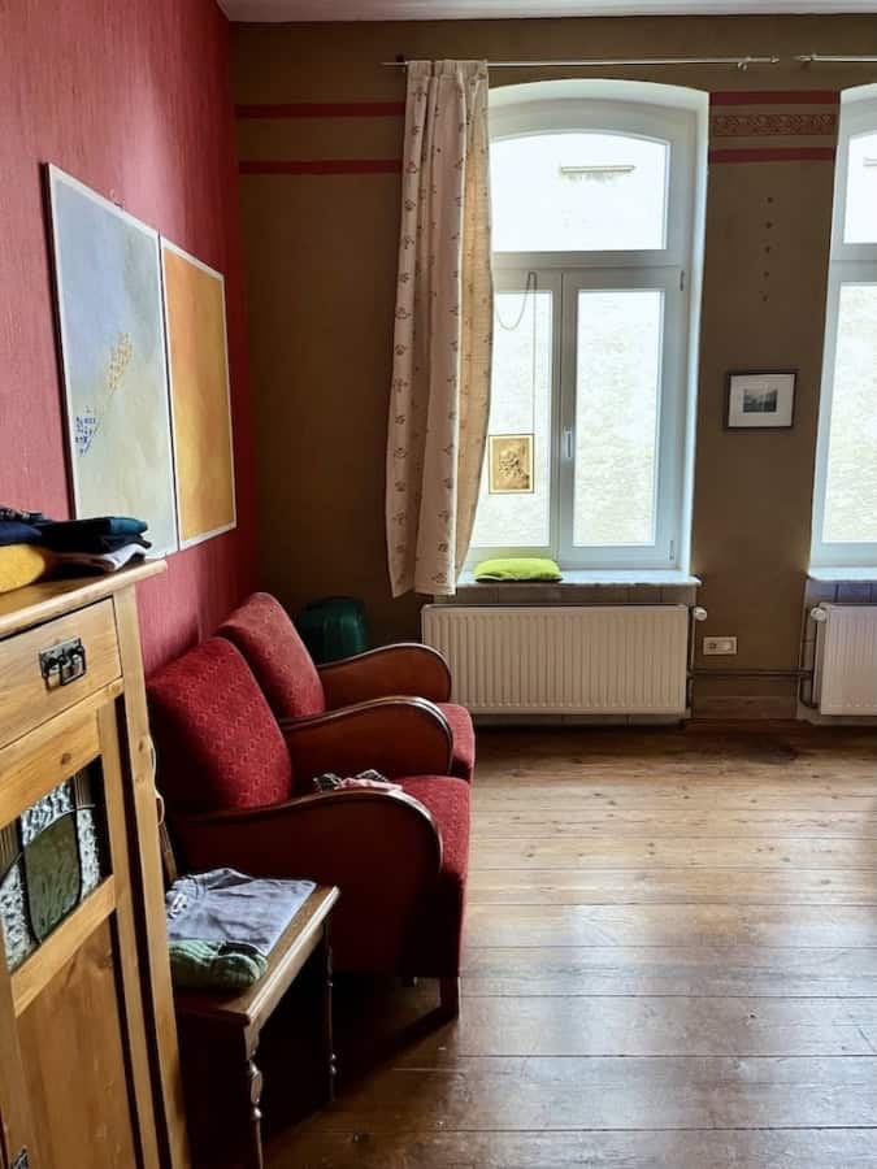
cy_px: 584
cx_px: 438
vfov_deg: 67.3
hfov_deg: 53.1
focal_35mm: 26
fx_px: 878
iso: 320
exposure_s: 1/60
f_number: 1.6
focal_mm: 5.1
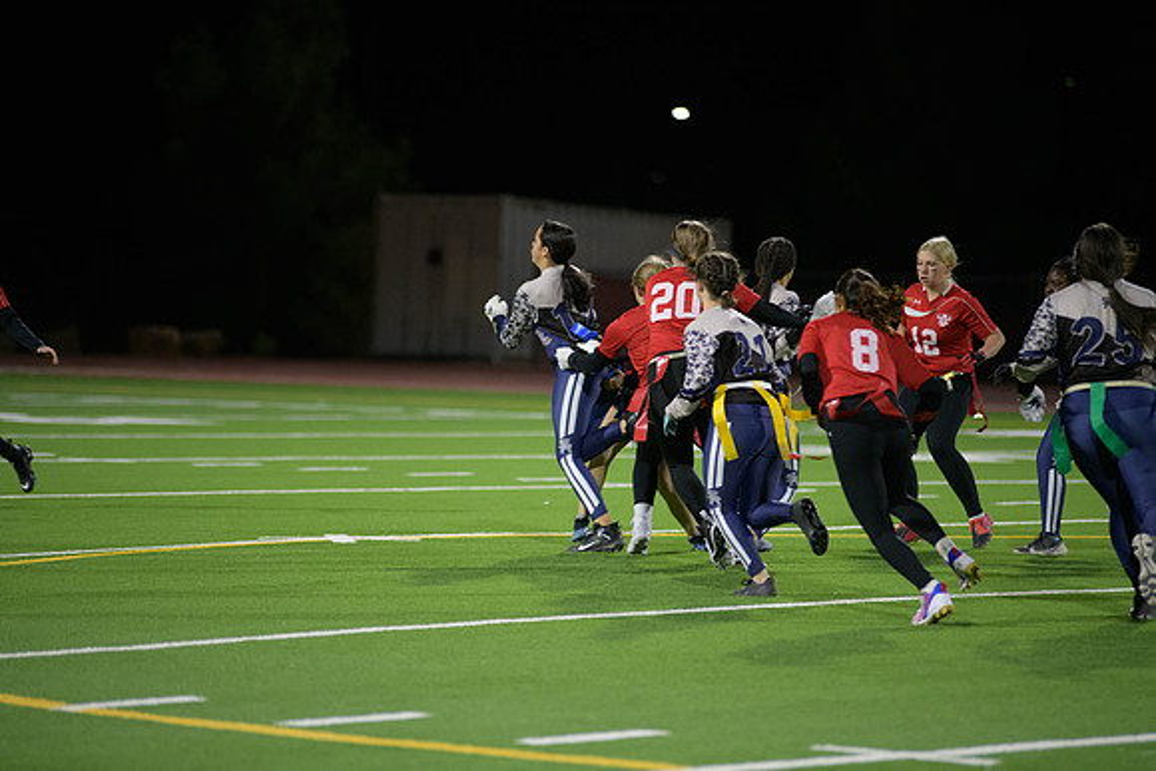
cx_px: 578
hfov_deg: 10.3
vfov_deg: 6.9
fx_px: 6423
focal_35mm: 200
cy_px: 386
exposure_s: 1/640
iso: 3200
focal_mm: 200
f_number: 2.8
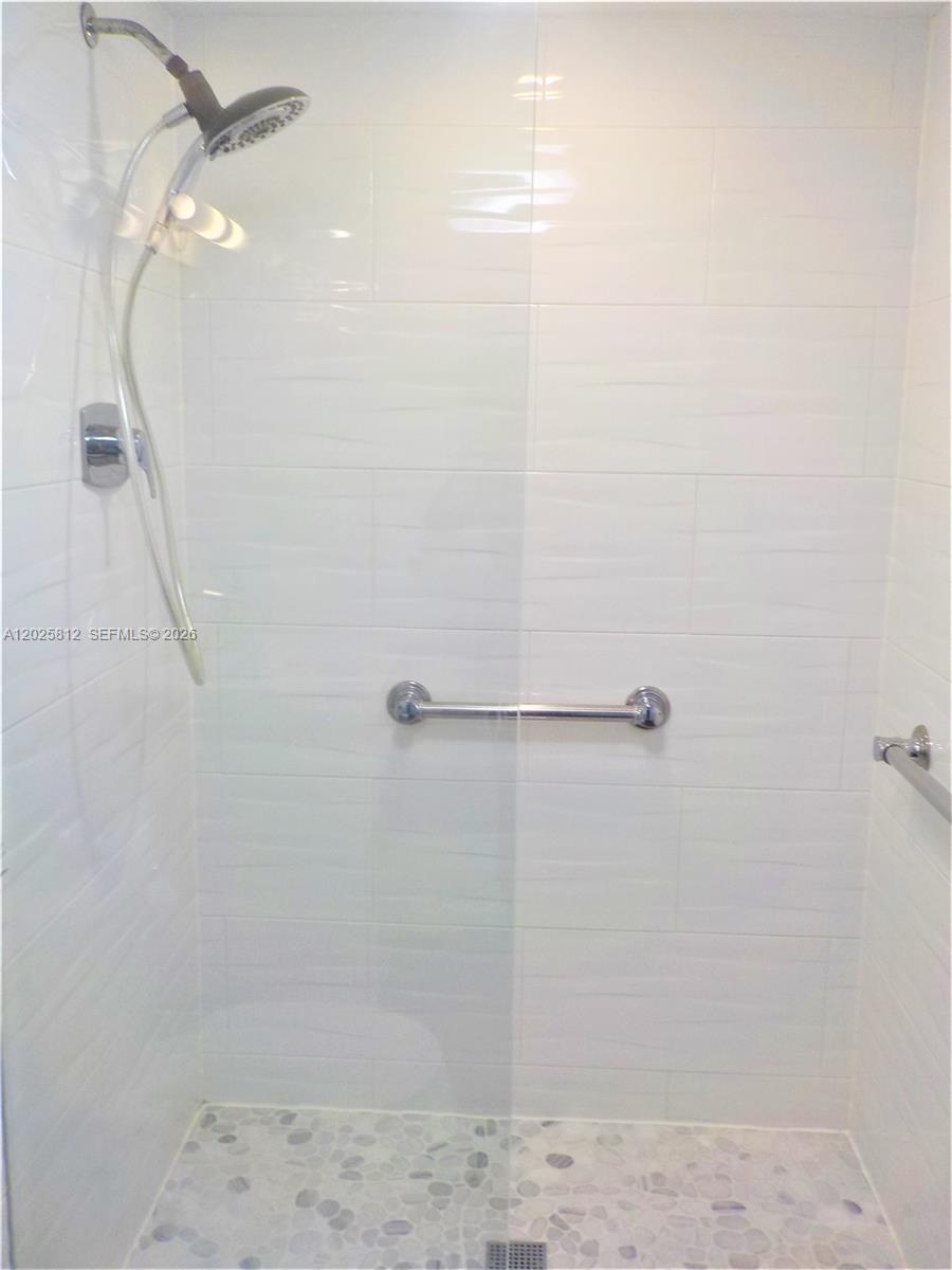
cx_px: 476
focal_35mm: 30
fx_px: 1100
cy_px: 635
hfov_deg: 46.8
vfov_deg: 60.0
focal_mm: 4.1
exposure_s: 1/50
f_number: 3.3
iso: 125
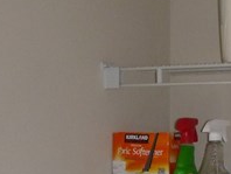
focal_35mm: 129
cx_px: 208
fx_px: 862
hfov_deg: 15.1
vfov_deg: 11.2
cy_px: 235
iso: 125
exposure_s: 1/60
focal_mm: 4.5
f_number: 3.9
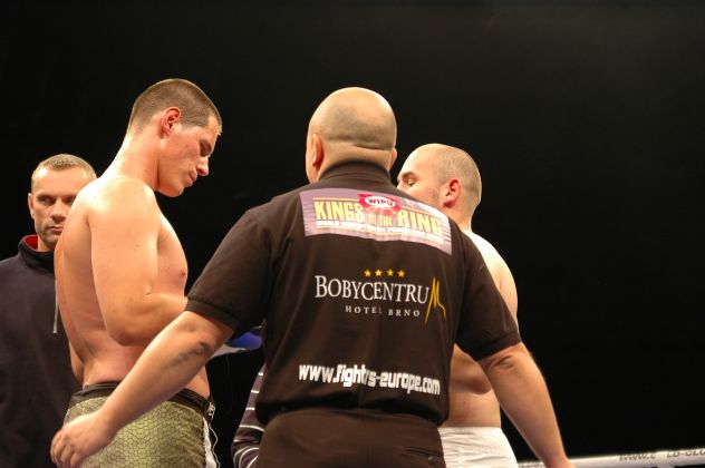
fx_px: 1614
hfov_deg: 24.6
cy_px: 234
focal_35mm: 82
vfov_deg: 16.5
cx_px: 352
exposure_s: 1/400
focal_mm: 55
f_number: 2.8
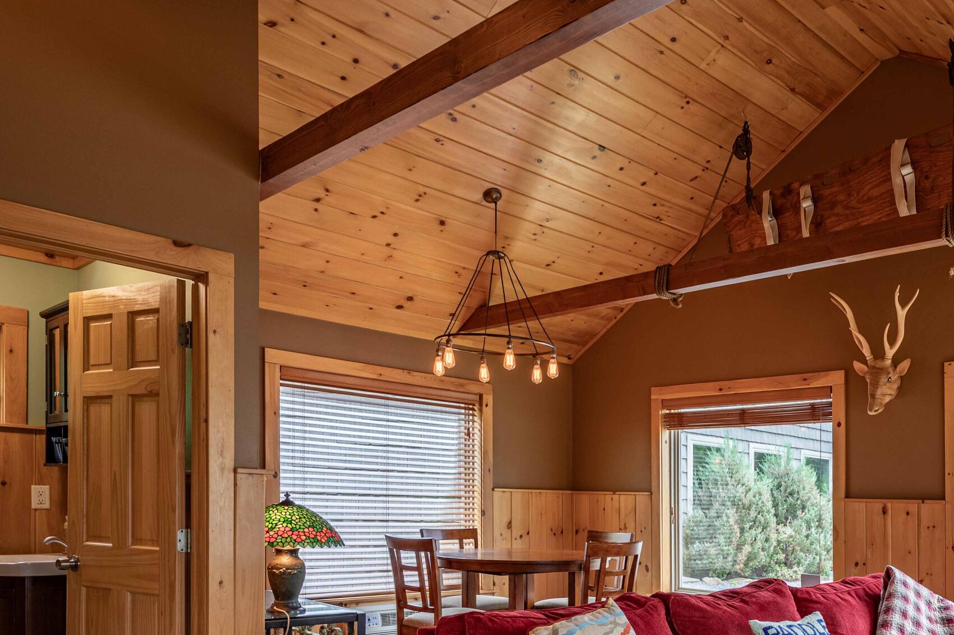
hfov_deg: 59.2
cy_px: 496
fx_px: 794
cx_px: 698
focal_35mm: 30
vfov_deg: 41.9
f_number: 5
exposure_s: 1/60
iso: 400
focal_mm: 17
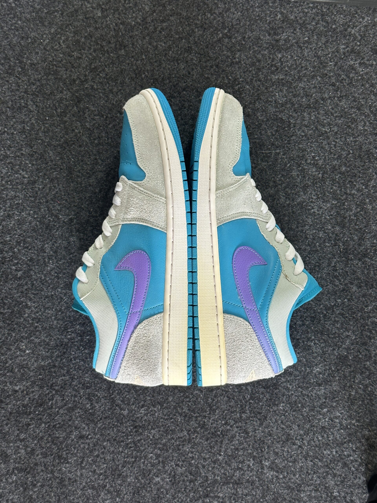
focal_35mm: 48
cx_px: 188
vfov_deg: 39.7
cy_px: 252
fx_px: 697
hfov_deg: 30.3
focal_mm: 6.86
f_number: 1.78
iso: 125
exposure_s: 1/50
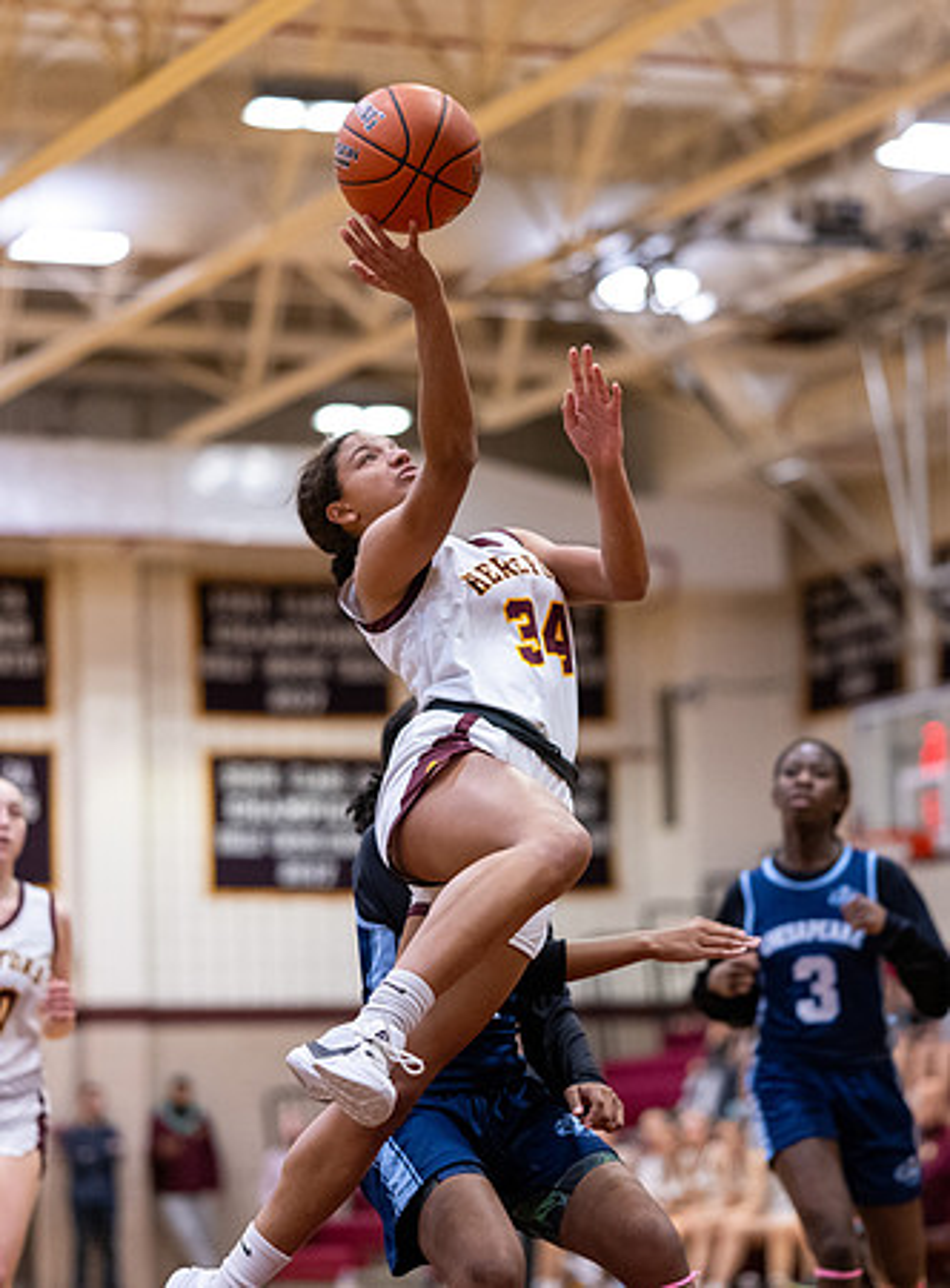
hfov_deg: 11.6
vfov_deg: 15.7
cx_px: 550
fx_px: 4676
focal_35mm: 126
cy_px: 641
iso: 2800
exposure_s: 1/1250
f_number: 1.8
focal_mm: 85
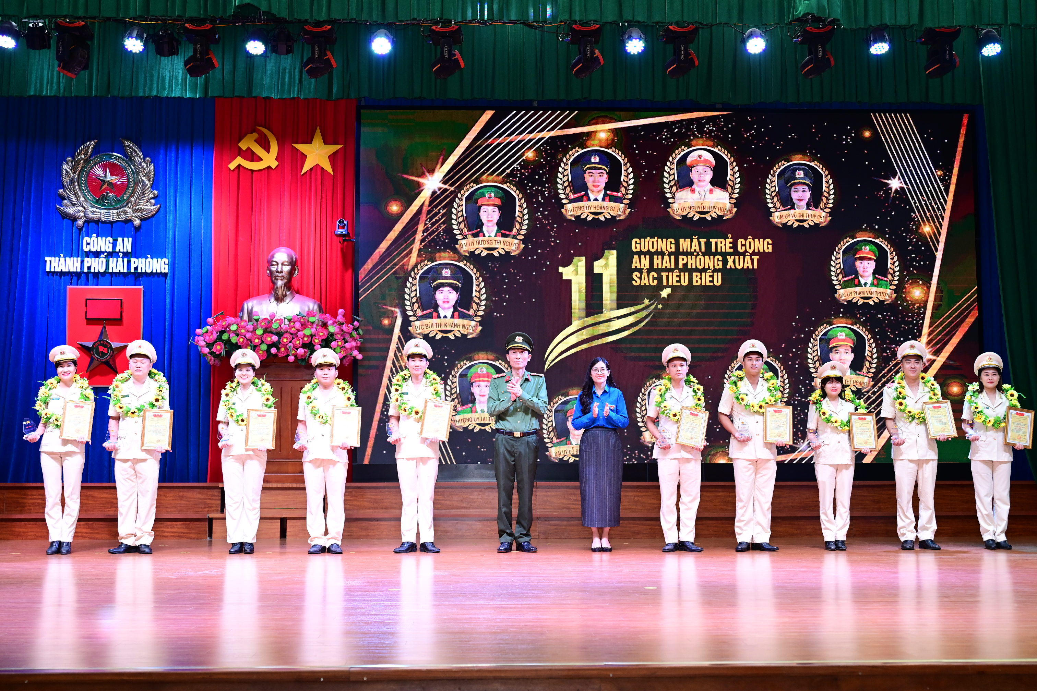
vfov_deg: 31.2
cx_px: 518
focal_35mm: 43
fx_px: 1239
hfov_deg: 45.4
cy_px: 346
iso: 1600
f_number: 4
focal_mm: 43
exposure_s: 1/200
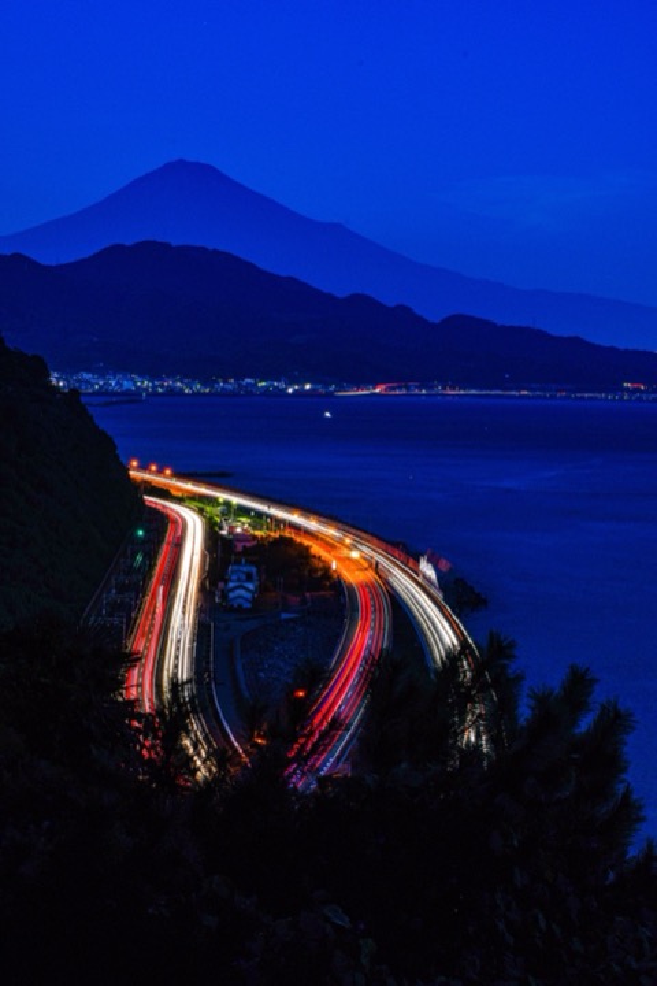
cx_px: 328
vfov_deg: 28.1
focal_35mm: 72
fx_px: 1971
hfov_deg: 18.9
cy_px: 493
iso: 100
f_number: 18
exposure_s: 13
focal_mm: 48
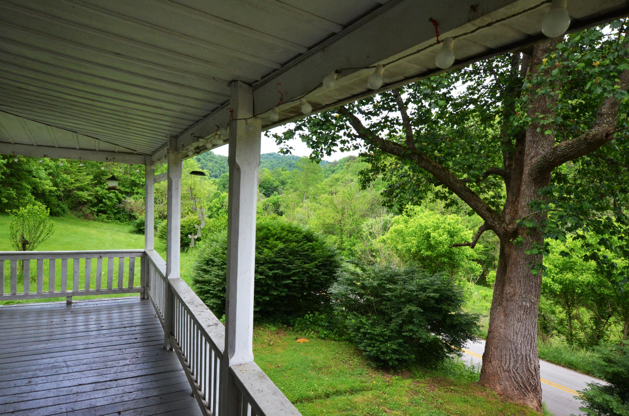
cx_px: 314
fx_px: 418
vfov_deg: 52.9
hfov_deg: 73.9
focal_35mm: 24
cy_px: 208
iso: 1600
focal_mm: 16
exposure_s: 1/500
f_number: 11
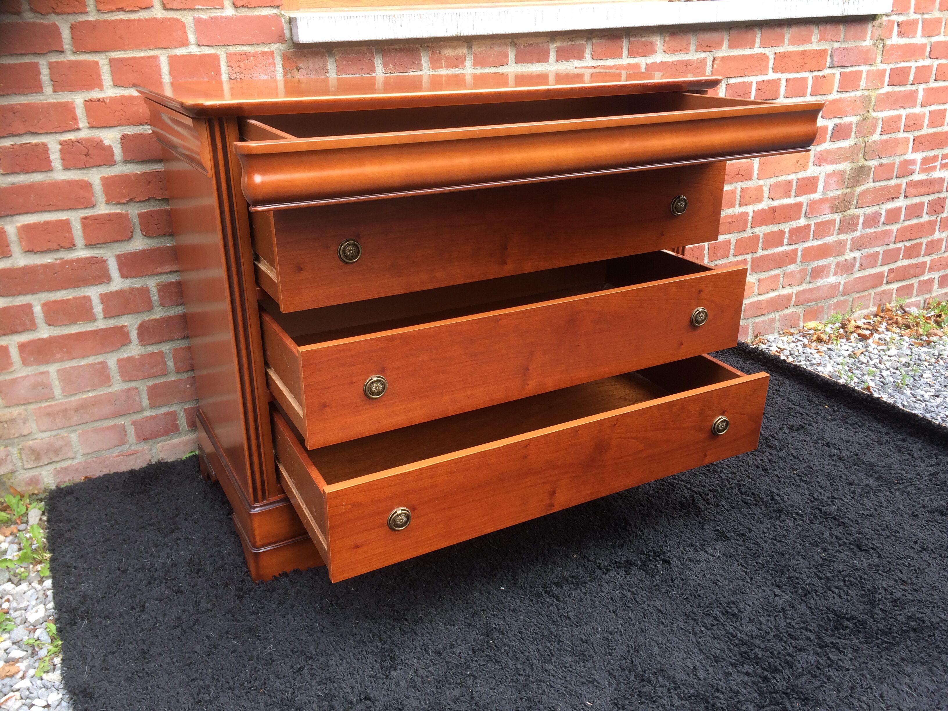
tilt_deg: -24.8
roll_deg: +0.0
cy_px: 356
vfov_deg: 48.2
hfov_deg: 61.7
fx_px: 794
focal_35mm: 29
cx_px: 474
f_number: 2.2
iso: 32
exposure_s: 1/107
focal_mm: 4.15
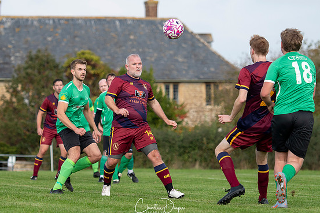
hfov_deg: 9.7
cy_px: 121
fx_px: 1876
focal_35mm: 211
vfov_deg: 6.5
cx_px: 140
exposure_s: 1/2500
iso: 320
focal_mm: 116
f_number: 2.8
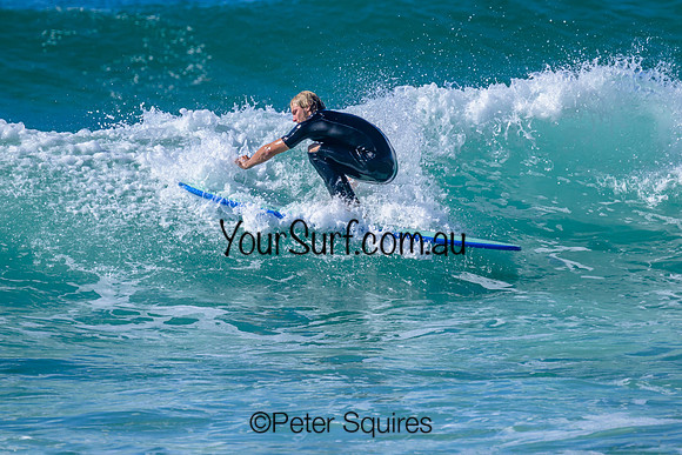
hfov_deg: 3.2
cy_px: 228
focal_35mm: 640
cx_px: 341
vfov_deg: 2.1
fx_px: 12127
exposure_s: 1/2000
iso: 640
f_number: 11
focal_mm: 640
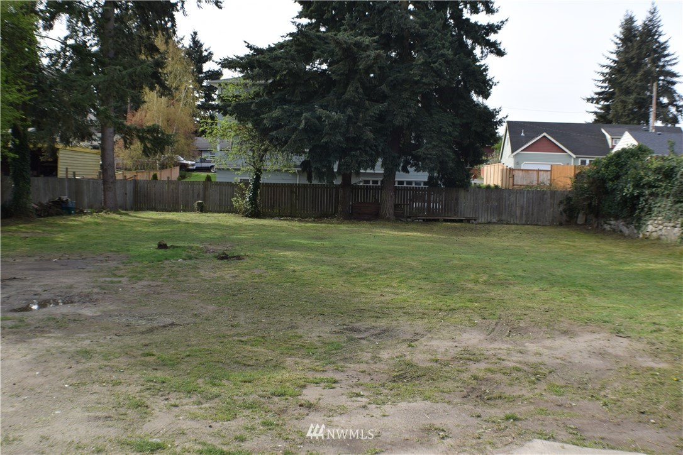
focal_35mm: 40
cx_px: 342
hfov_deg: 47.9
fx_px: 768
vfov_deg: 33.0
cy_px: 228
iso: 100
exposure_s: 1/200
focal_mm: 27
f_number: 7.1
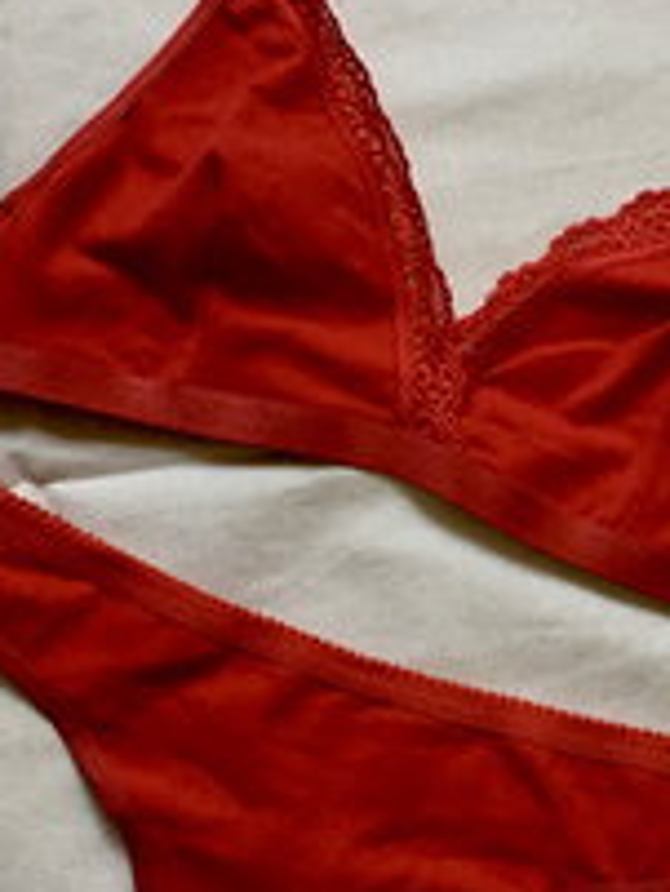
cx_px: 426
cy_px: 521
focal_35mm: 77
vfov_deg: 25.3
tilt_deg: -80.6
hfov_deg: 19.1
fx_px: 1985
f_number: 2.2
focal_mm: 4.15
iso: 64
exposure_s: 1/33
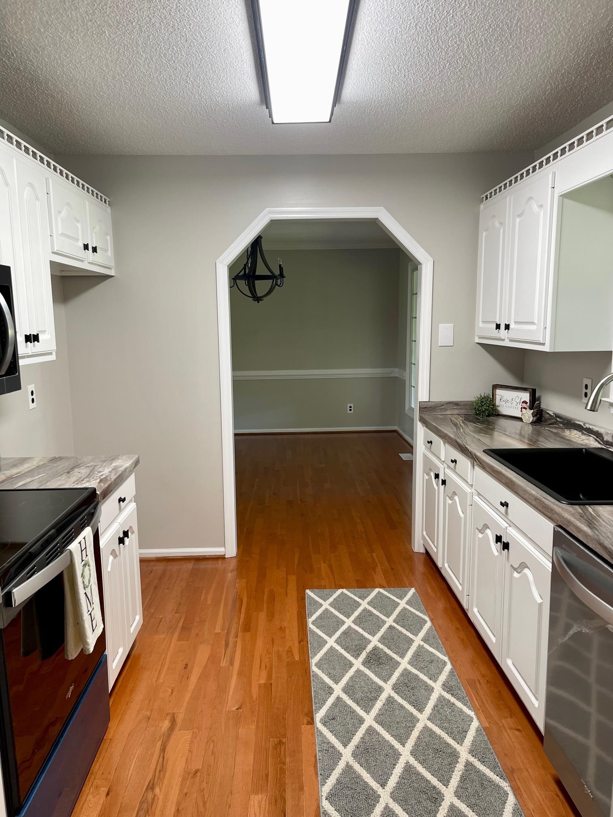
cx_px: 306
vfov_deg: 67.3
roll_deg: +0.3
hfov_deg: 53.1
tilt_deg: -8.5
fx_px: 614
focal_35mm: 26
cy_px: 408
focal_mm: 5.1
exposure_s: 1/60
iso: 80
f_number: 1.6
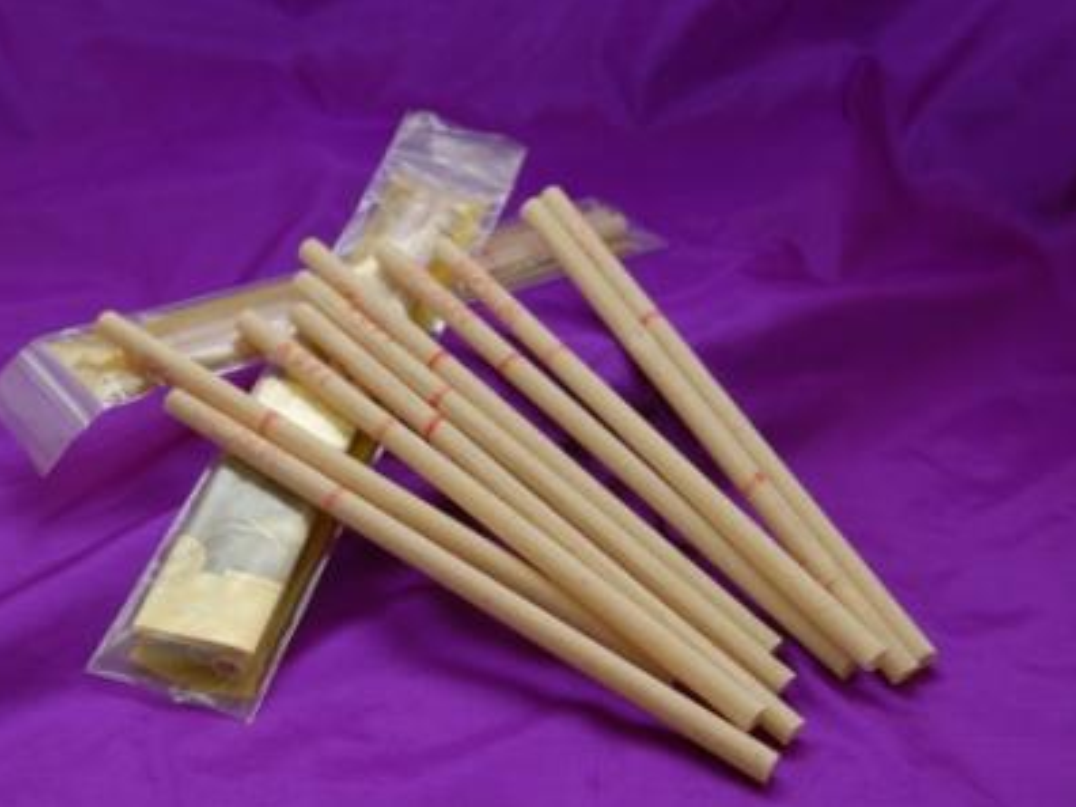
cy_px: 402
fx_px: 1523
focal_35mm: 49
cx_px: 495
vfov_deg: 29.7
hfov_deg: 38.9
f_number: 5
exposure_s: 1/60
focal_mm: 30
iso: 200
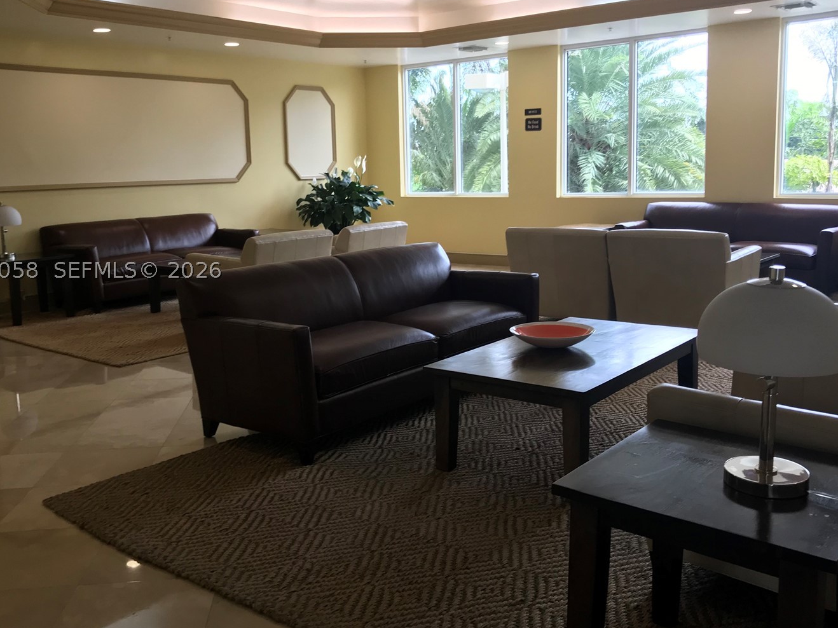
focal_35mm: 34
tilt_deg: -7.4
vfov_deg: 41.7
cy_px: 270
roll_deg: +1.8
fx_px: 823
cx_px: 416
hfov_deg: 54.0
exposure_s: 1/60
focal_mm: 3.99
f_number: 1.8
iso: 32
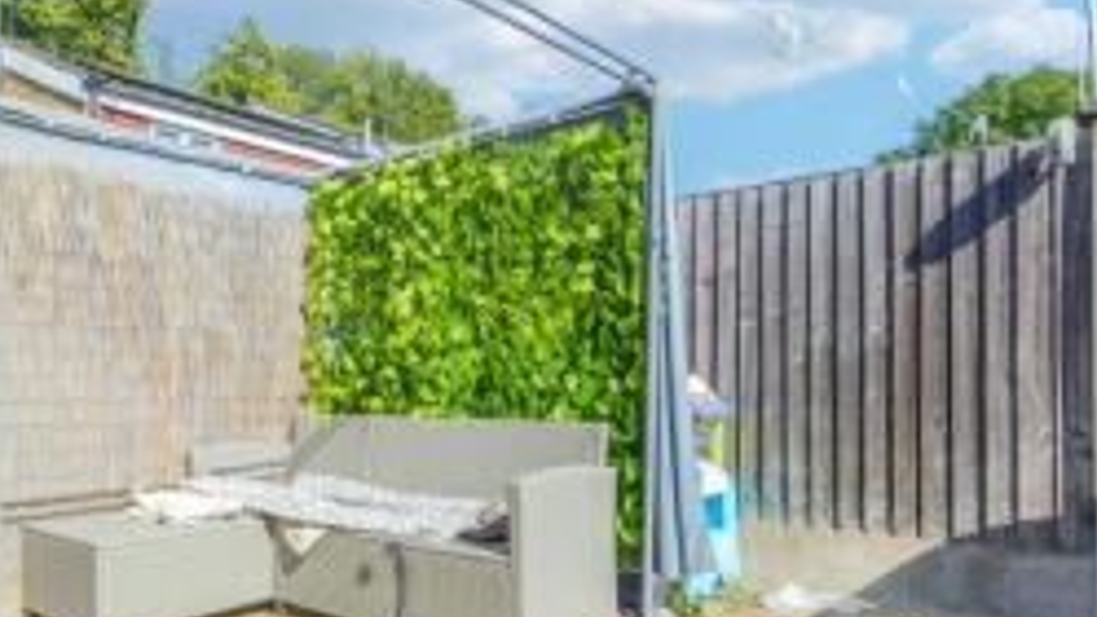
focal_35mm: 28
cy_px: 390
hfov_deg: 66.0
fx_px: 814
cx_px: 361
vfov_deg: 41.2
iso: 100
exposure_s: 1/250
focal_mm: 14
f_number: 8
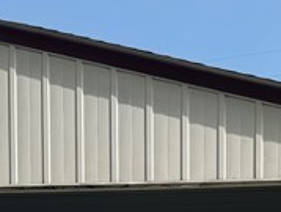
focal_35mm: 137
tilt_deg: -3.4
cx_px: 361
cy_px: 371
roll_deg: -0.9
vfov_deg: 10.3
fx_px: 1114
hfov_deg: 13.8
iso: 80
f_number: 1.78
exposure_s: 1/3953
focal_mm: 6.76
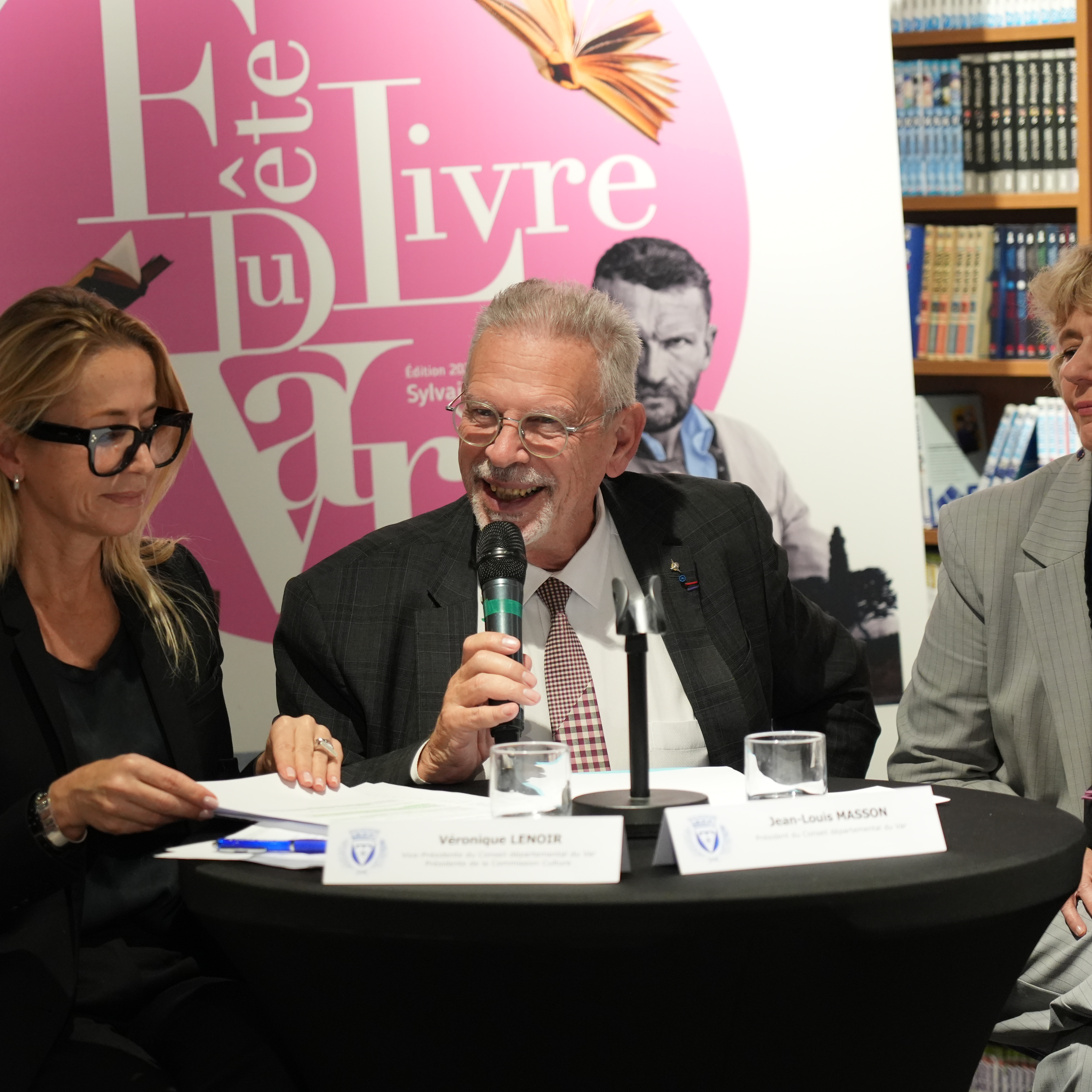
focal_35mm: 134
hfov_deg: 13.0
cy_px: 546
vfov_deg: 13.0
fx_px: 4783
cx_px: 408
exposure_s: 1/320
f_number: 4
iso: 3200
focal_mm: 105
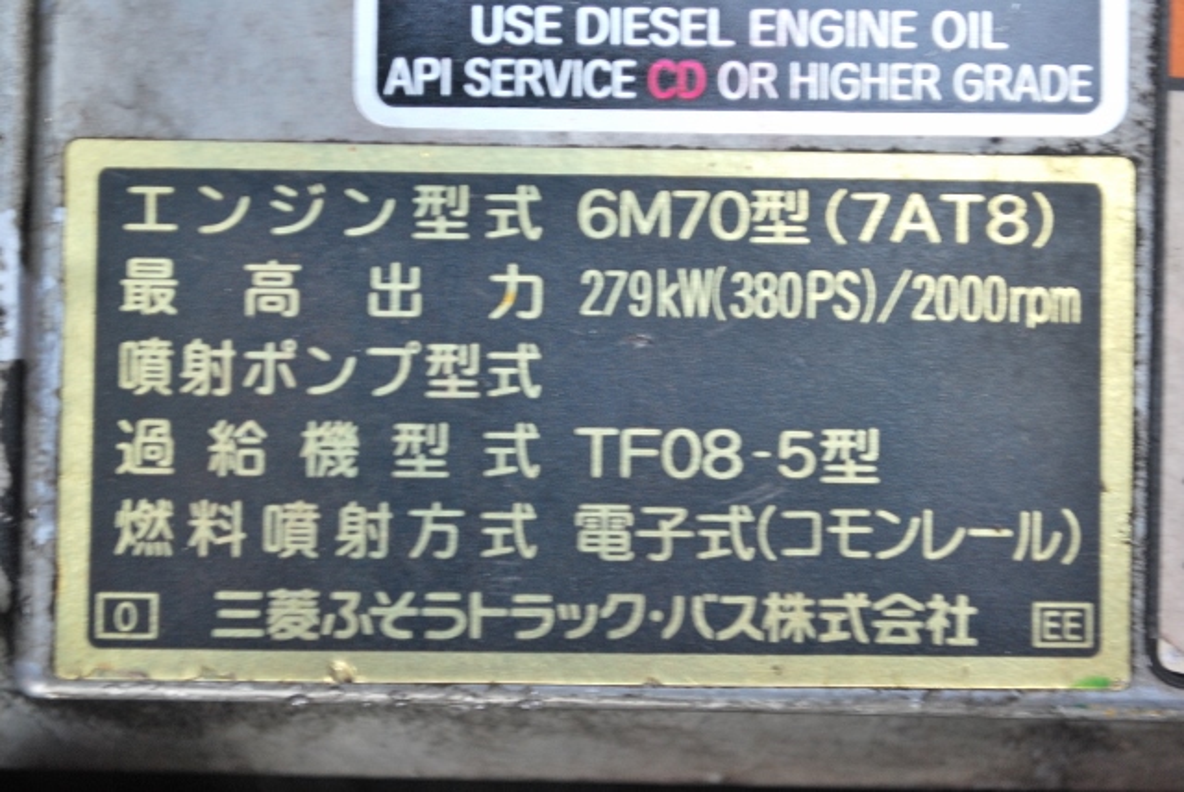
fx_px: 2716
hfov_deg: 24.6
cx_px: 592
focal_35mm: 82
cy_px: 396
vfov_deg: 16.6
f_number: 5.6
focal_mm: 55
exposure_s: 1/25
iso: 400
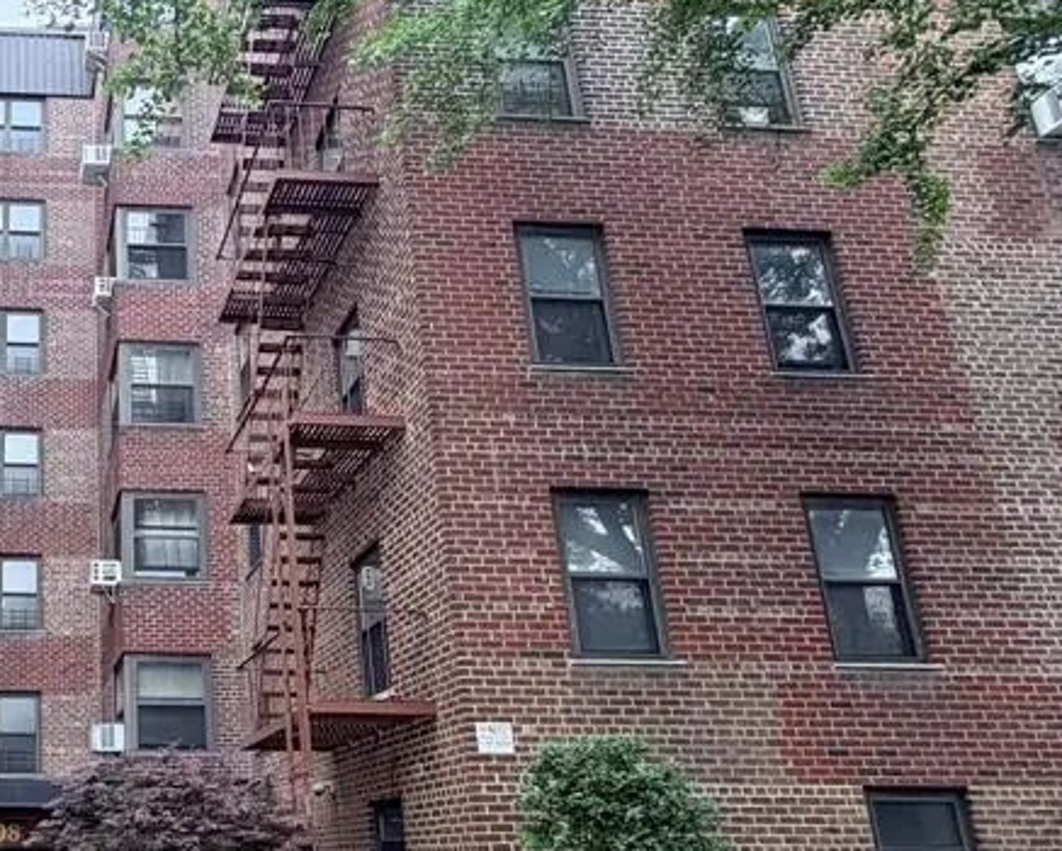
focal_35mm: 32
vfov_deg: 44.9
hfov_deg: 48.4
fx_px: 1006
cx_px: 66
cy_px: 587
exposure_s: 1/164
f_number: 2.2
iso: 50
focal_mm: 2.22
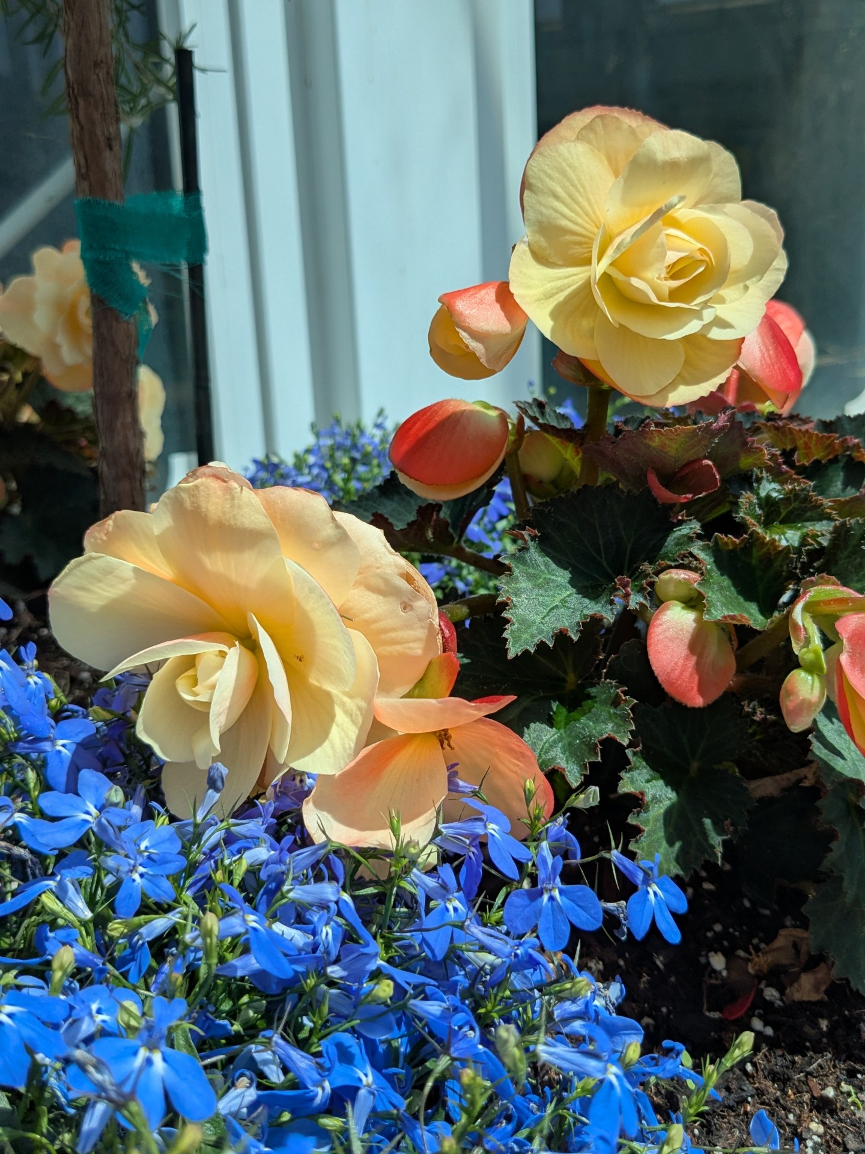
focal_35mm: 27
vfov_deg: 65.3
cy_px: 577
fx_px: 900
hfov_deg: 51.4
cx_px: 432
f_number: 1.73
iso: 64
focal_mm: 4.38
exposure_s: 1/2597
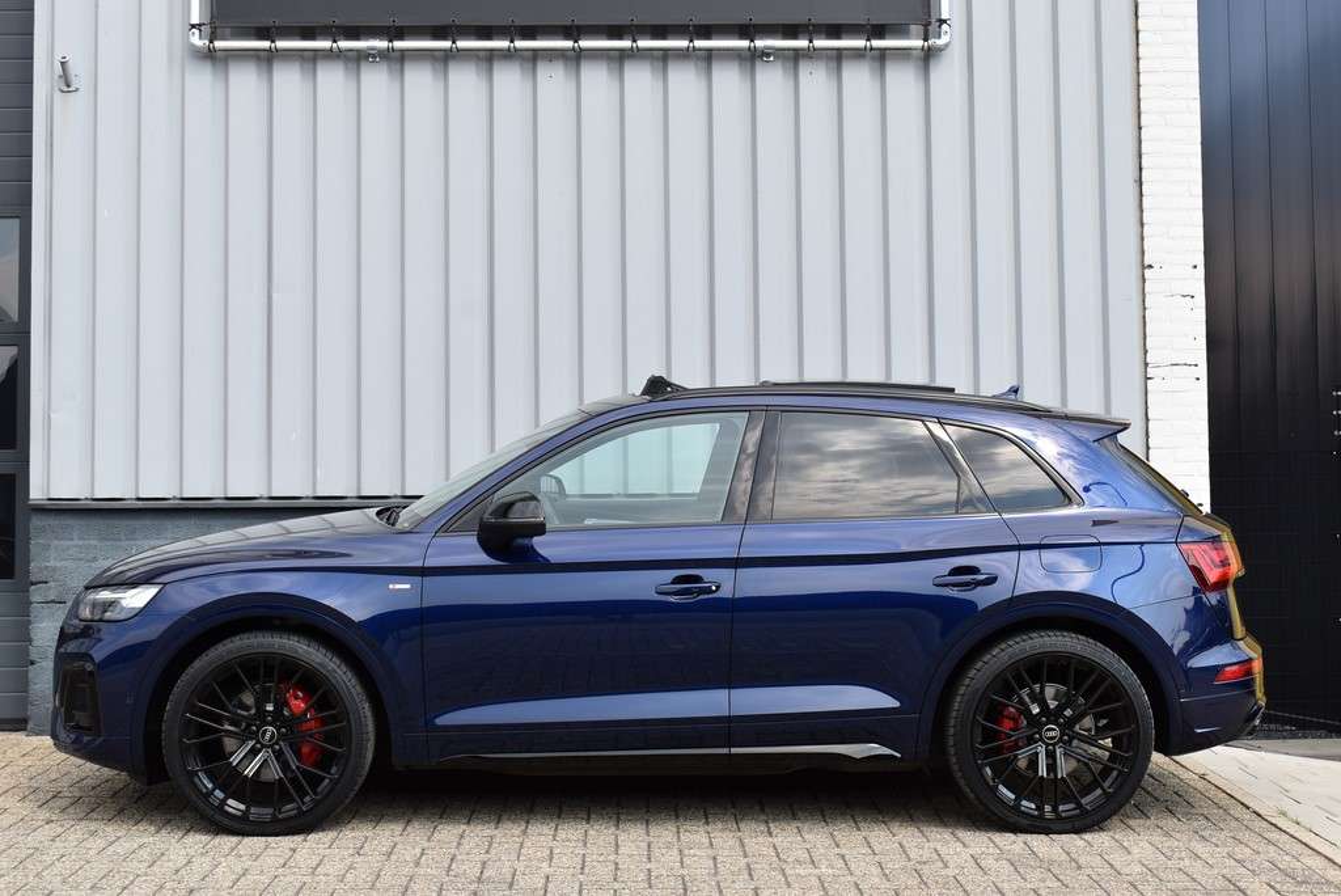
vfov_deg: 23.8
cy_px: 448
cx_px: 670
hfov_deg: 35.0
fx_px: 2124
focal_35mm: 57
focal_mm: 38
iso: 200
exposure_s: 1/250
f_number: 8
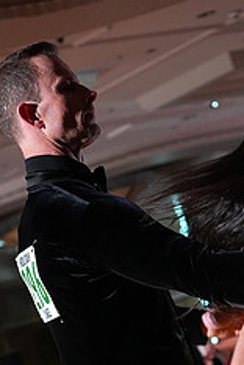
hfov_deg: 7.9
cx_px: 209
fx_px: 1764
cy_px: 446
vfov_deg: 11.5
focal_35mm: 174
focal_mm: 70
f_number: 4.5
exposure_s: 1/400
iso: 6400
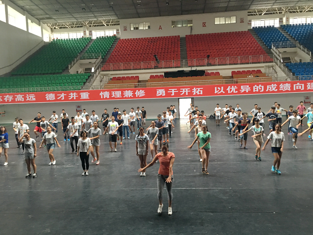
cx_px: 156
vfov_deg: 48.2
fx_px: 262
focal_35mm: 29
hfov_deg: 61.7
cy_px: 118
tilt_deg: -3.0
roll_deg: +1.4
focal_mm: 4.15
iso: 100
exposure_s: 1/17
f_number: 2.2
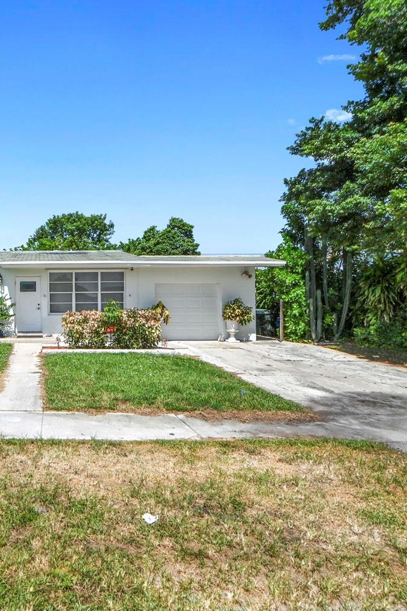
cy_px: 303
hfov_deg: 50.3
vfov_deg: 78.6
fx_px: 373
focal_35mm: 22
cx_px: 35
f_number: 9
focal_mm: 14
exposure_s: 1/5000
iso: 400
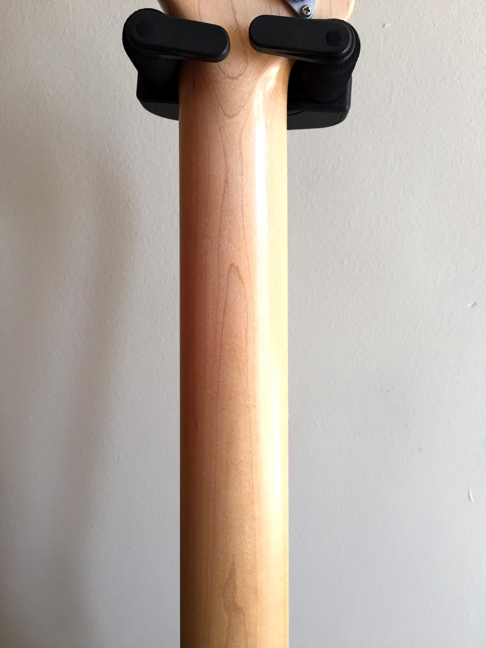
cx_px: 243
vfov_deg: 61.7
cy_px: 324
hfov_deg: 48.2
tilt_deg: -24.0
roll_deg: -0.5
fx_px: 543
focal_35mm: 29
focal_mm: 4.15
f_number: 2.2
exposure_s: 1/30
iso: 40
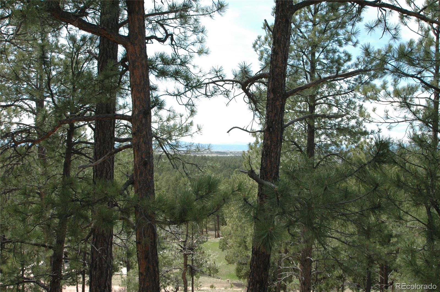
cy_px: 146
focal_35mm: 36
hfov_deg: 53.2
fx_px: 440
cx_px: 220
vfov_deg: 36.8
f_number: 10
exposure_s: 1/400
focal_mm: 24
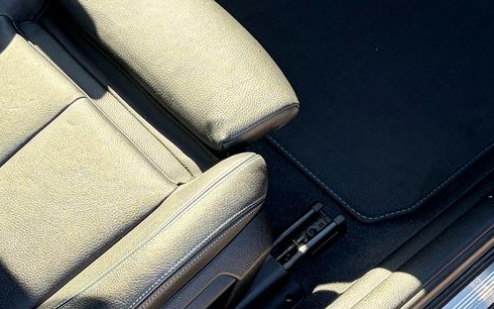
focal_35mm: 72
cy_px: 60
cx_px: 157
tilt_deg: -45.7
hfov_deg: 28.4
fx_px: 969
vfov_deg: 17.9
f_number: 1.6
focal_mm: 5.96
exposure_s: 1/215
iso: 100
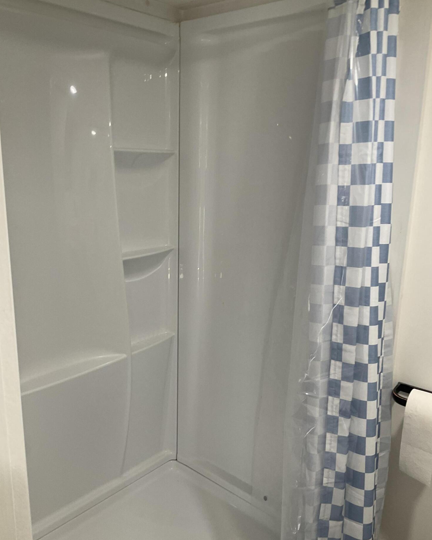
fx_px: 495
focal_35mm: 31
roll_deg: -0.7
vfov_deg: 57.2
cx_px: 211
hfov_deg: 47.1
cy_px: 280
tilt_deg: -12.6
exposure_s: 1/50
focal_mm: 3
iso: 32
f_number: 1.8
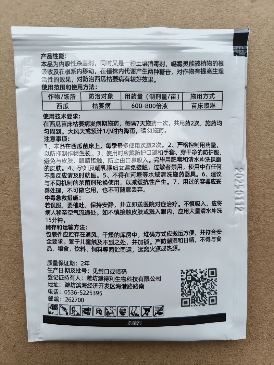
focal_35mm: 23
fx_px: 243
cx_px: 137
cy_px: 182
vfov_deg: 73.9
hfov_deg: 58.9
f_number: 1.88
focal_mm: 5.56
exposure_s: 1/217
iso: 100
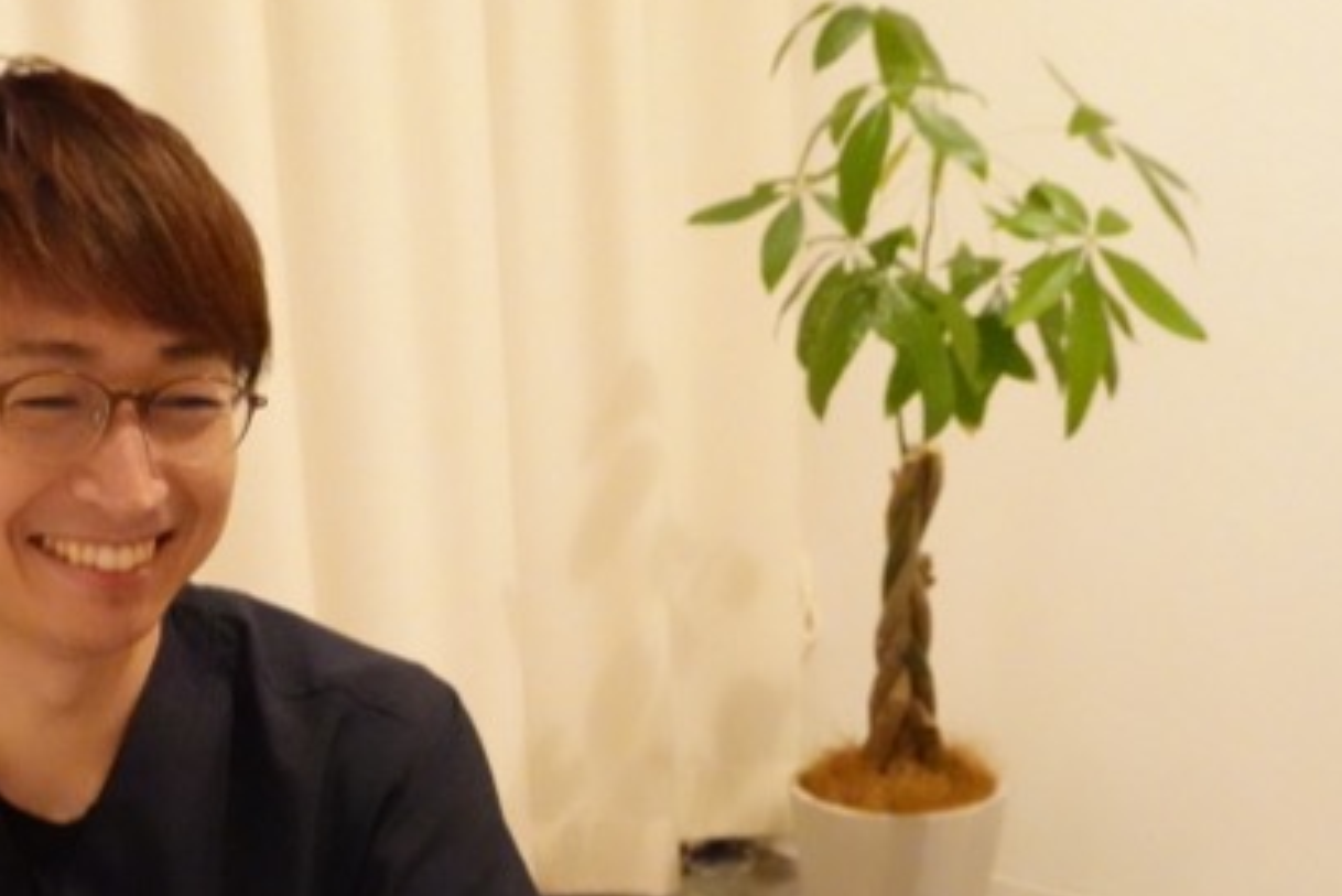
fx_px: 2349
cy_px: 860
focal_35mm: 63
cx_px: 526
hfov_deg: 31.8
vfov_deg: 21.0
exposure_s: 1/125
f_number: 3.5
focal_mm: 11.81
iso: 6400
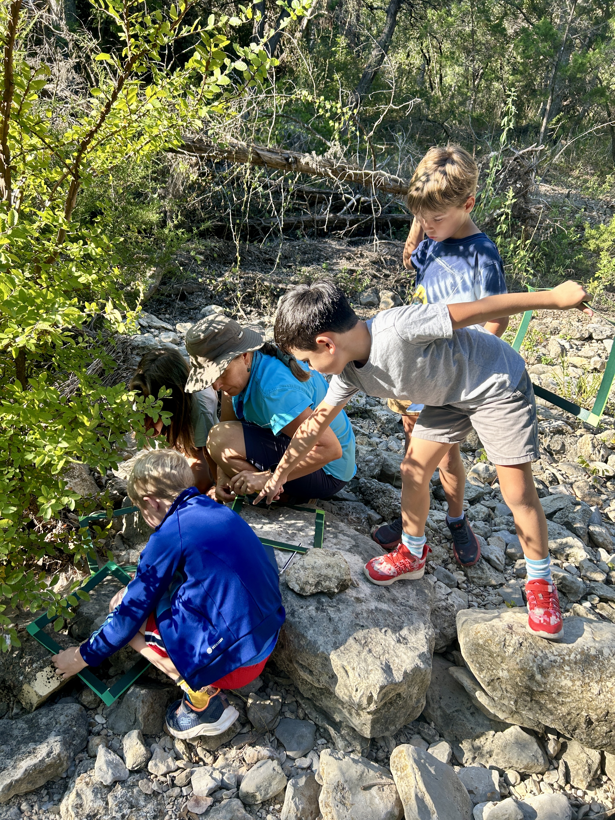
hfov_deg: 53.1
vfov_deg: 67.3
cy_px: 410
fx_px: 616
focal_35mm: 26
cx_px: 308
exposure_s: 1/458
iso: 50
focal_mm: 5.7
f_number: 1.5
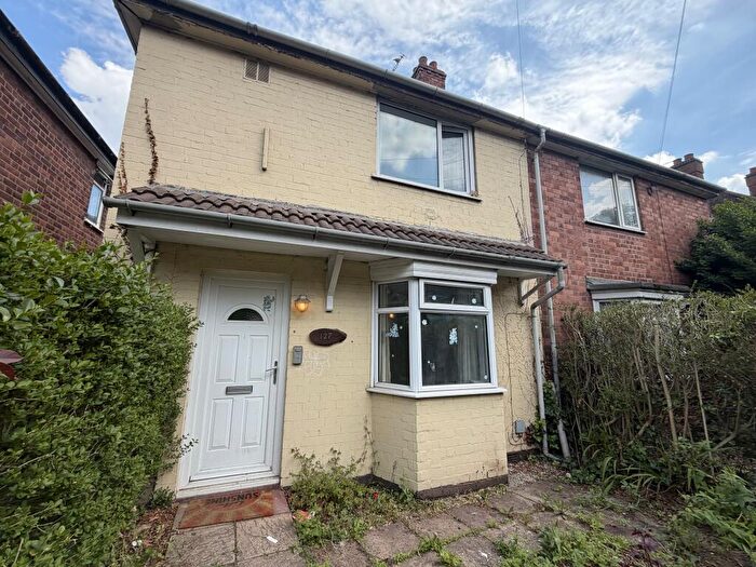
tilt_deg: +10.7
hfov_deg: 102.1
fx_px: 306
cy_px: 284
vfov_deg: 85.7
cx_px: 378
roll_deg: +0.4
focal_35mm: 14
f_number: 2.2
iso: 40
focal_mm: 2.22
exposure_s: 1/602
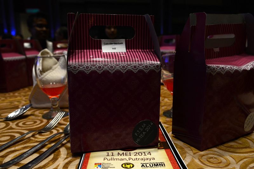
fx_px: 232
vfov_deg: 39.8
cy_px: 84
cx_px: 127
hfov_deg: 57.3
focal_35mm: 33
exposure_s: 1/80
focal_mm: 22
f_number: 5
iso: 1000
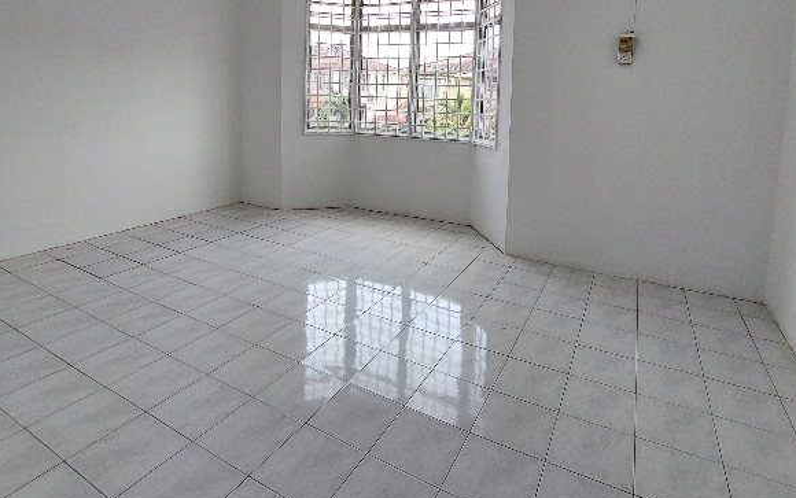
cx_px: 410
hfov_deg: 87.9
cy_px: 132
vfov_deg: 59.3
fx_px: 412
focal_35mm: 19
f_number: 2.2
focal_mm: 1.74
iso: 125
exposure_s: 1/50
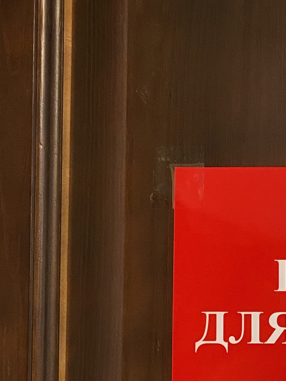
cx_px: 446
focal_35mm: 85
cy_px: 449
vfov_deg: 21.5
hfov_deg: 15.8
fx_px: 936
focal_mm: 4.25
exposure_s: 1/50
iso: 400
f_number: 1.8
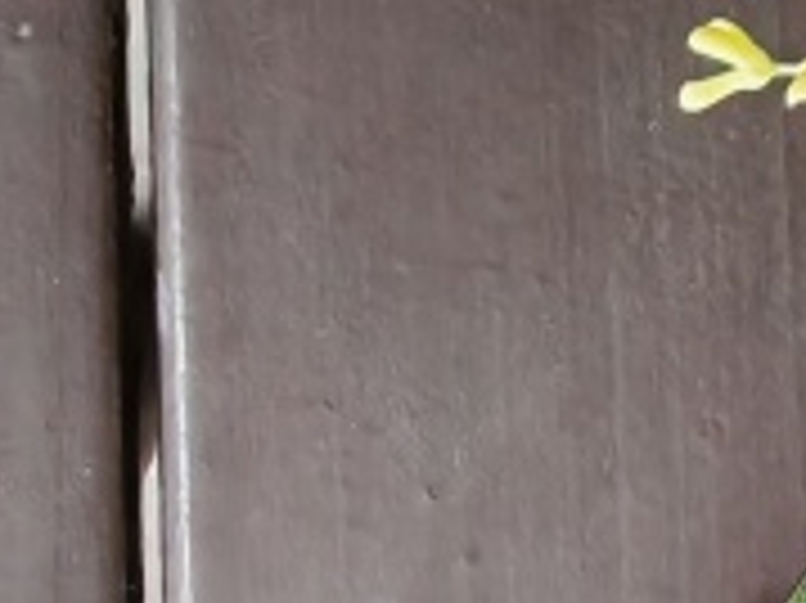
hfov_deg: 13.8
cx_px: 1621
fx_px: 2815
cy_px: -742
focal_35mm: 121
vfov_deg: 10.8
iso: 64
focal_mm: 1.96
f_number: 2.2
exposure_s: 1/50
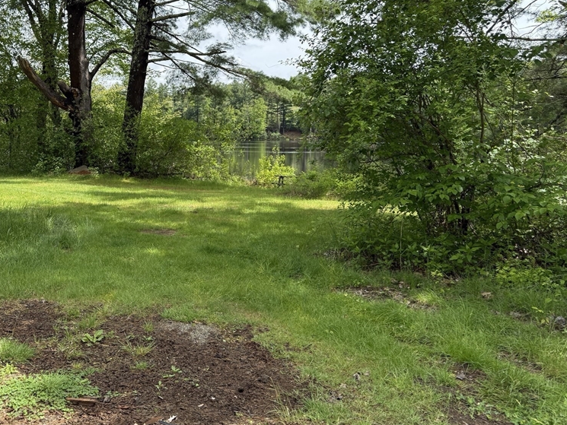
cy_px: 168
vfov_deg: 42.7
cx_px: 209
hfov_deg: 54.6
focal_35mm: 33
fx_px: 541
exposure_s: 1/1949
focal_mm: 6.76
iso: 100
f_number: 1.78
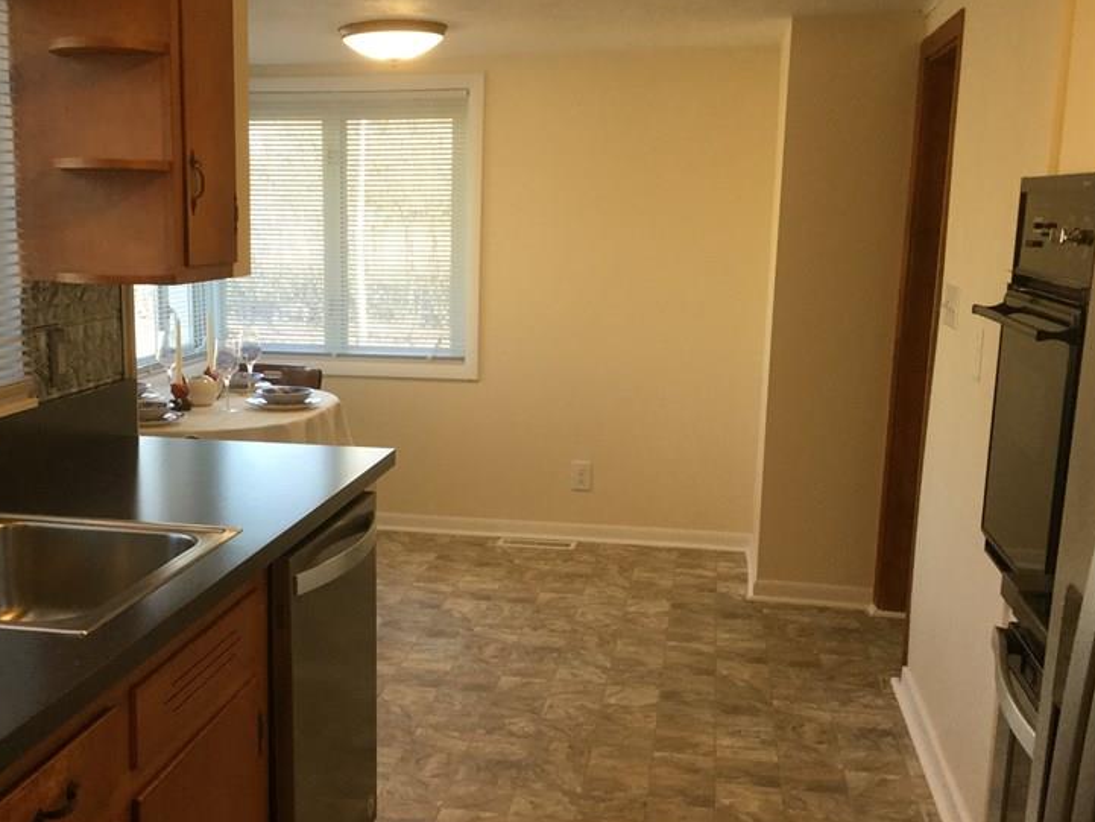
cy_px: 495
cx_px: 413
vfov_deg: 32.8
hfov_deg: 42.6
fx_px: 1392
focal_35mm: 44
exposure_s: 1/30
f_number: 2.4
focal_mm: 3.3
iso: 25
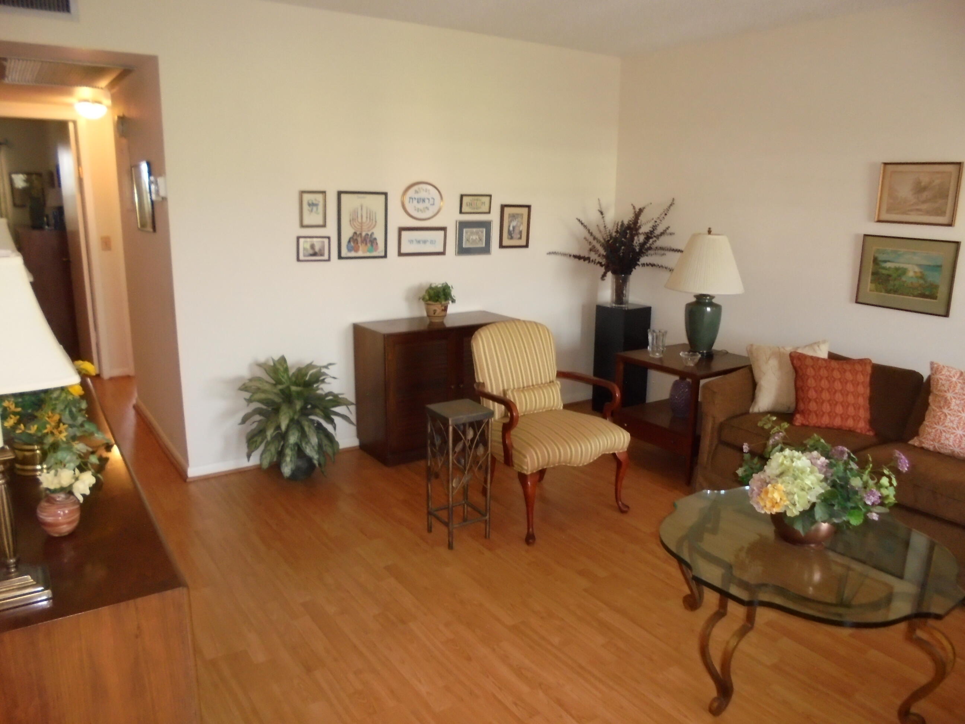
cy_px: 362
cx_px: 482
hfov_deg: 67.3
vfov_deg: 53.1
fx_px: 725
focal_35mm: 26
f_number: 3.5
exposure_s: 1/30
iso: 400
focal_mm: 4.6
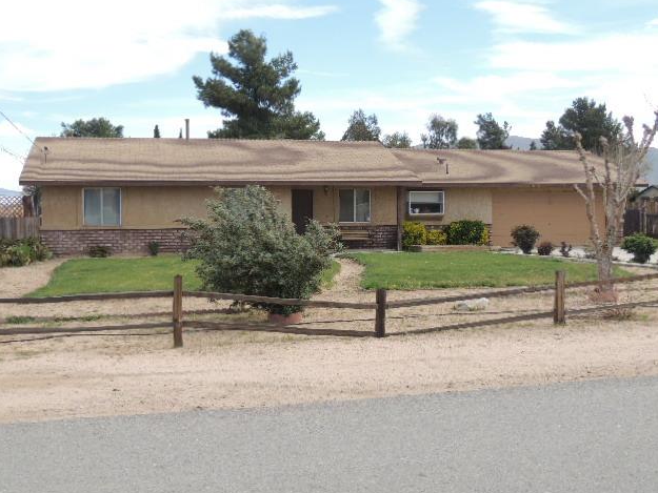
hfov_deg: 42.9
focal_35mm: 44
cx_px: 333
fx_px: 837
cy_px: 247
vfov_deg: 32.9
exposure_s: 1/500
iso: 100
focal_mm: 7.6
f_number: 3.4
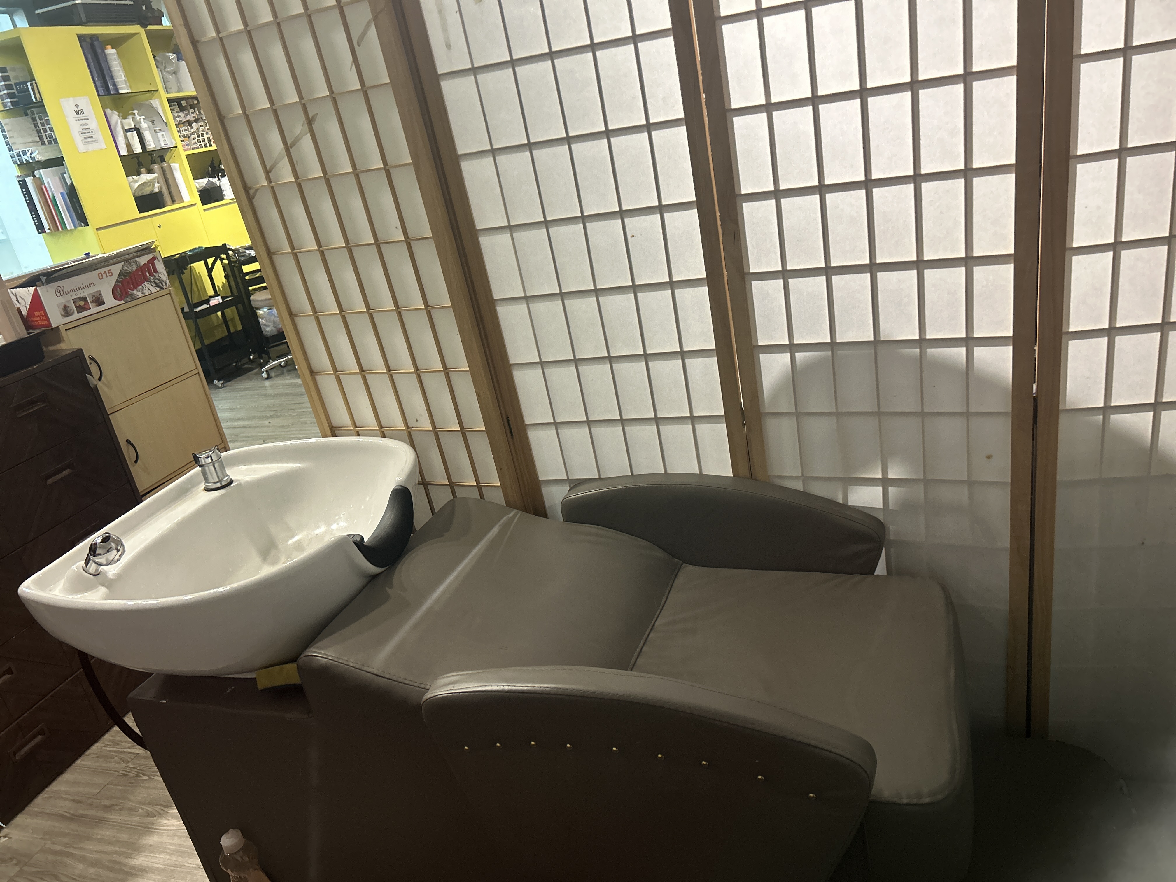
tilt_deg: -22.1
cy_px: 441
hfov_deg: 67.3
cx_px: 588
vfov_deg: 53.1
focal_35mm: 26
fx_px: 883
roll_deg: +11.2
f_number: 1.5
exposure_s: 1/50
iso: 320
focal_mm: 5.7
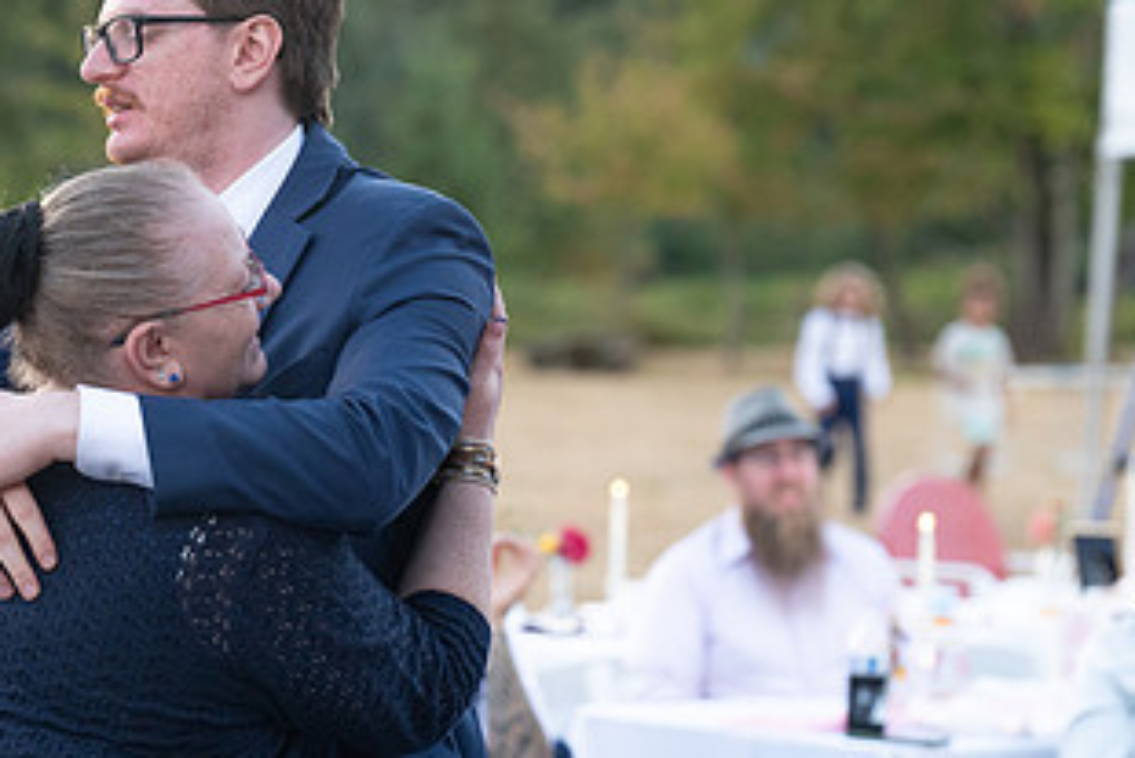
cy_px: 474
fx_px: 6497
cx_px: 227
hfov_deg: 10.0
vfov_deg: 6.7
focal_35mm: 206
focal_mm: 110
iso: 2000
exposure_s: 1/500
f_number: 4
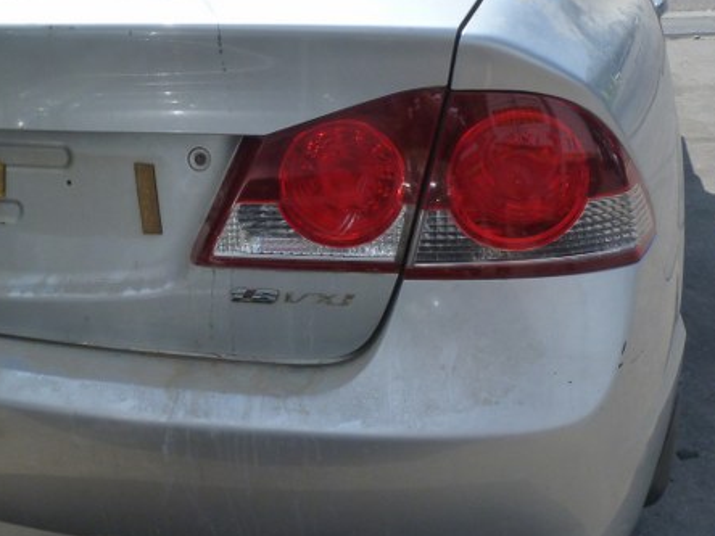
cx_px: 198
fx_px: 929
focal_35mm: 45
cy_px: 177
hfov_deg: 41.1
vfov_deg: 31.9
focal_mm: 4.5
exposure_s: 1/320
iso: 125
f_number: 5.6
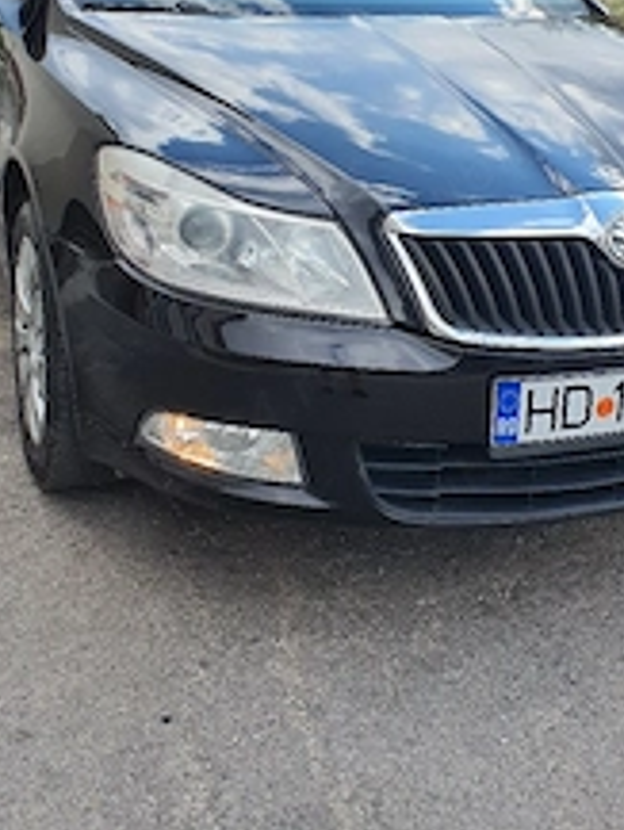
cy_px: 191
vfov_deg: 38.4
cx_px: 299
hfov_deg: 30.3
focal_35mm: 48
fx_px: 1153
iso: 50
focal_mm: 4.3
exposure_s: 1/1000
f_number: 2.4
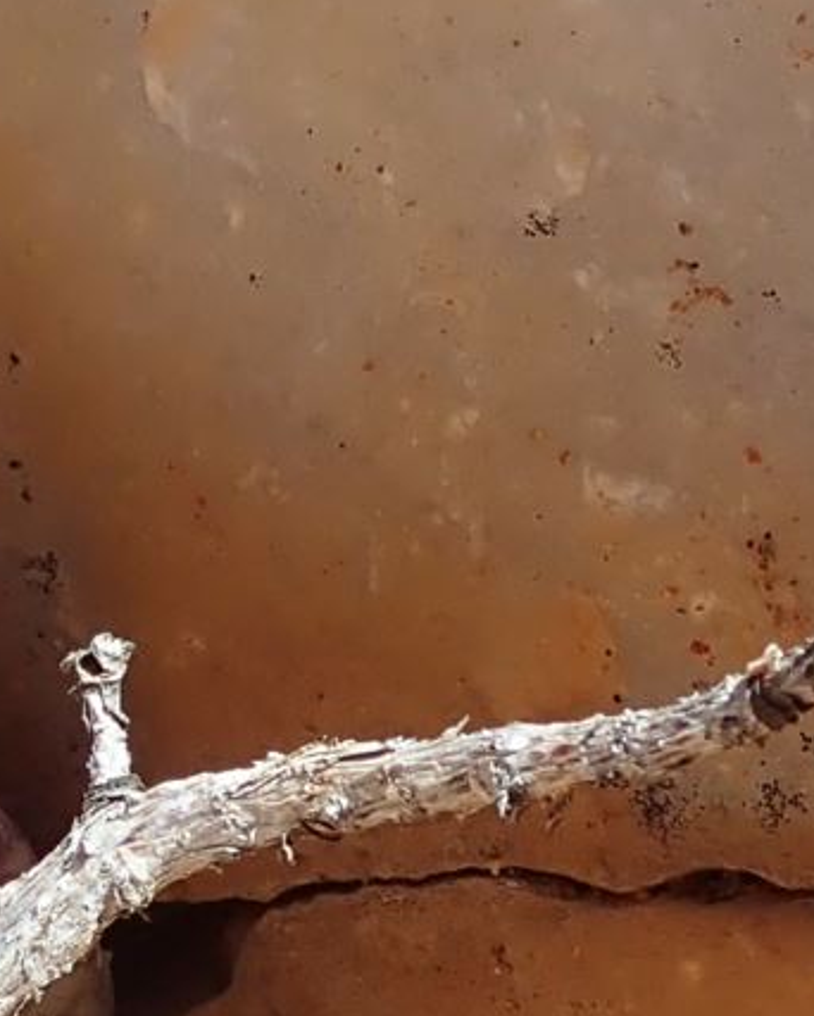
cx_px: -386
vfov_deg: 14.1
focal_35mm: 137
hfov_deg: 10.9
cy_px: 447
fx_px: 4123
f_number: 3.2
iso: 100
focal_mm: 5.5
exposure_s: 1/640
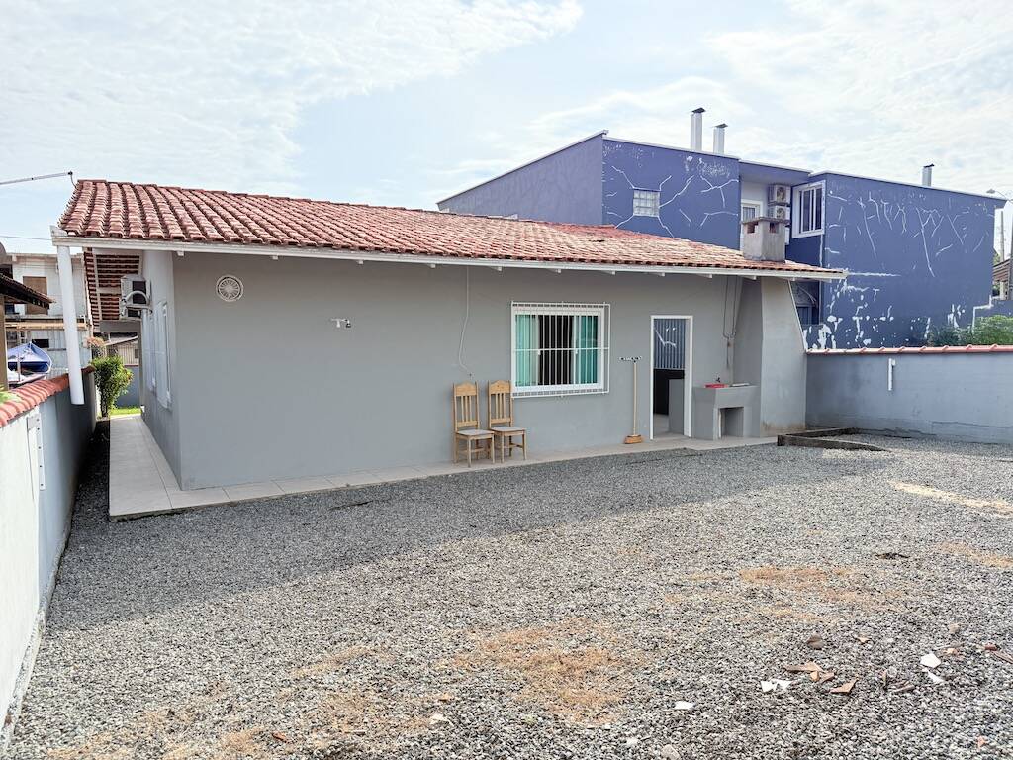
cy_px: 380
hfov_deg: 71.6
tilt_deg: -3.3
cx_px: 506
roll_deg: -0.2
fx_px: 702
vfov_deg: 56.8
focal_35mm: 24
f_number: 1.78
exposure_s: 1/6711
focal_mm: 6.76
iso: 125
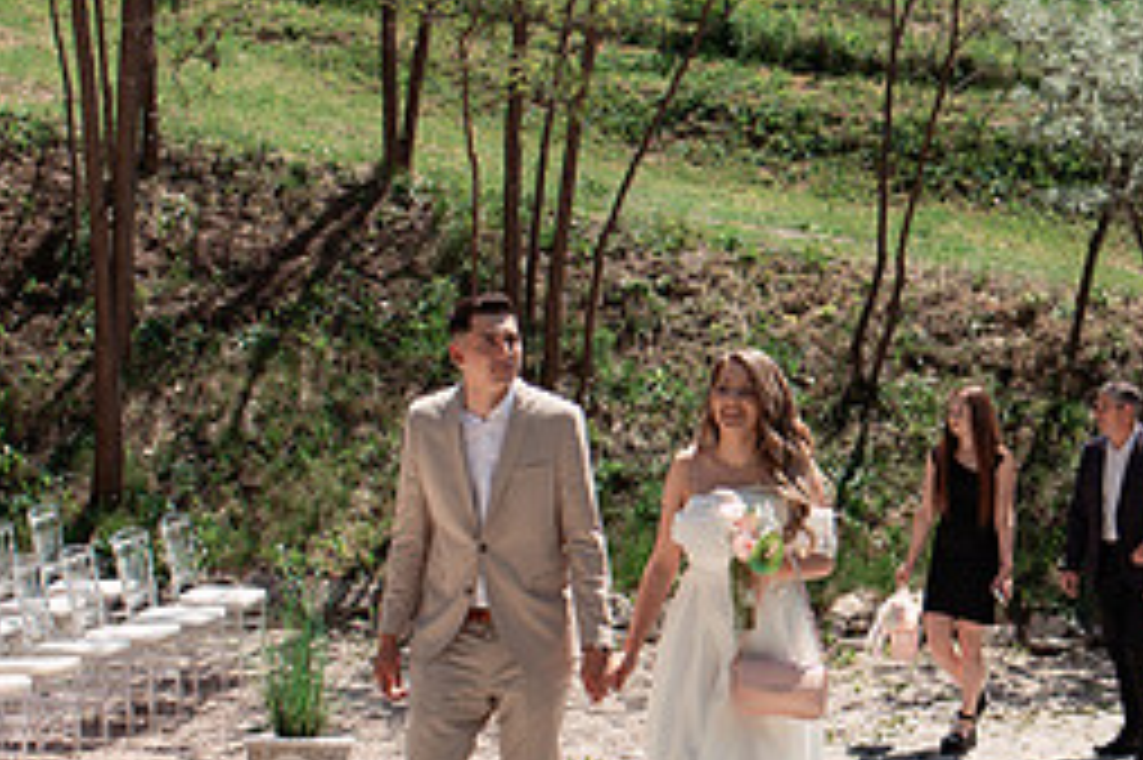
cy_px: 533
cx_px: 788
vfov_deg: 17.0
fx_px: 2538
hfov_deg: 25.2
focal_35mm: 80
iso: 125
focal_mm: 35
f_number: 3.5
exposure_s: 1/2000
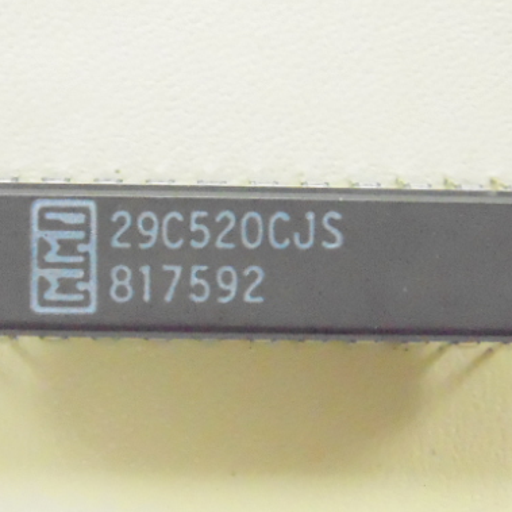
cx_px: 197
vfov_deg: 17.9
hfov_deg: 17.9
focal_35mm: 97
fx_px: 1623
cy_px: 274
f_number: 4.1
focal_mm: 11.7
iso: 3200
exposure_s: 1/80
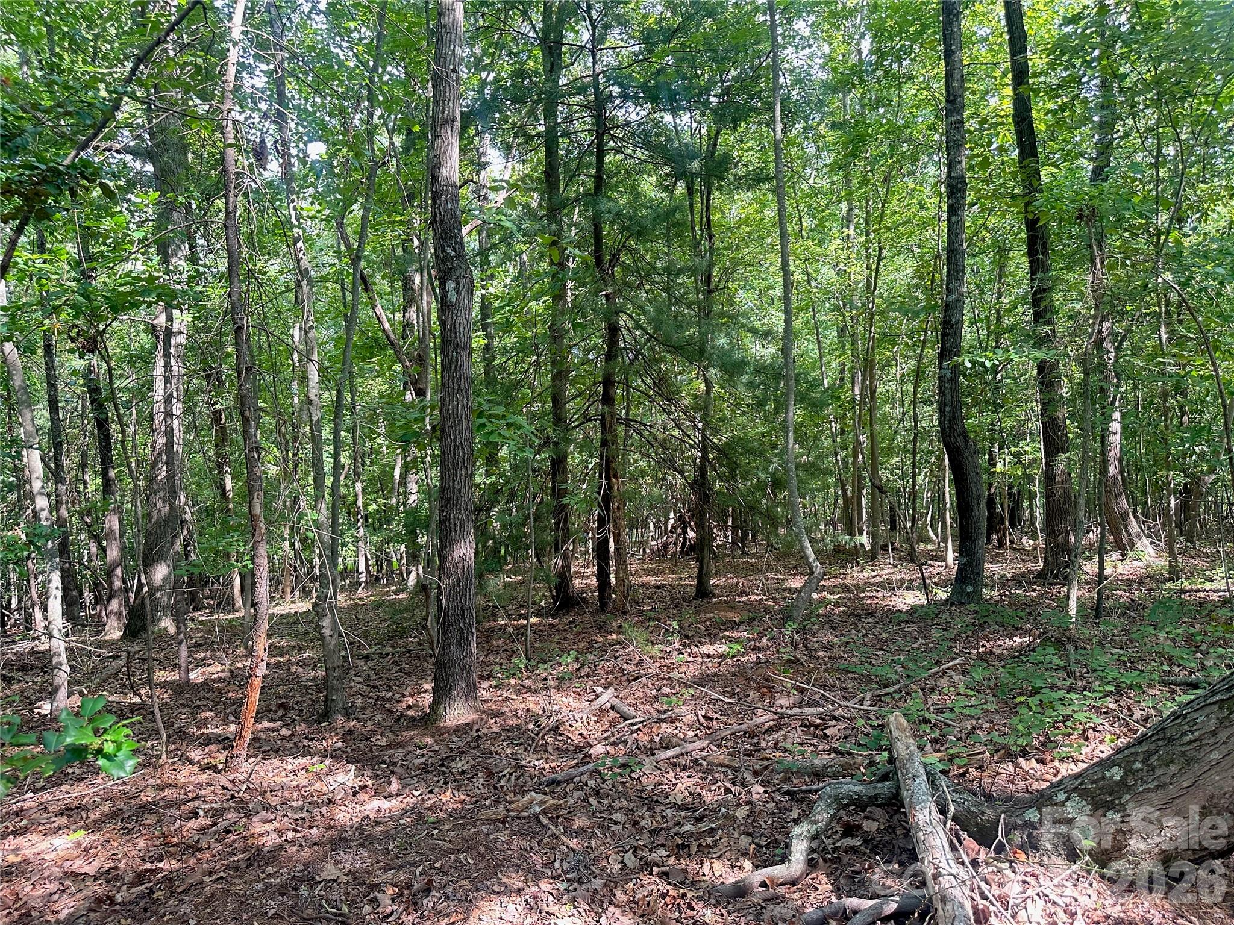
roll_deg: +0.2
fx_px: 856
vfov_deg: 56.8
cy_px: 462
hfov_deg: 71.6
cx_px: 617
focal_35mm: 24
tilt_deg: -4.4
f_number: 1.78
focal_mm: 6.86
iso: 160
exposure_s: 1/121
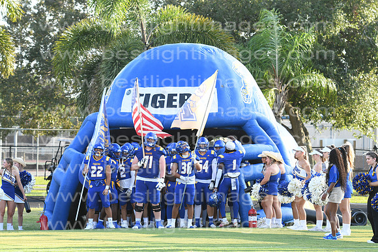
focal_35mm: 195
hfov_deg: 10.5
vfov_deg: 7.0
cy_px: 126
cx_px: 189
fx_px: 2048
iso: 450
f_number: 5.6
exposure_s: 1/500
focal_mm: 130
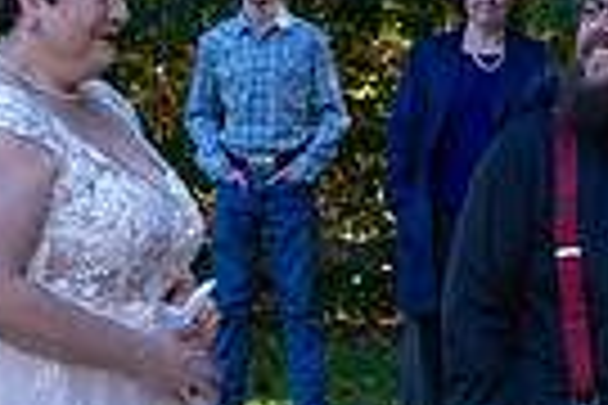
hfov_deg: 9.2
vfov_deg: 6.1
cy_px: 477
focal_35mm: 223
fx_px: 3766
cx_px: 225
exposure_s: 1/60
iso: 280
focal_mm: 52
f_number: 5.6
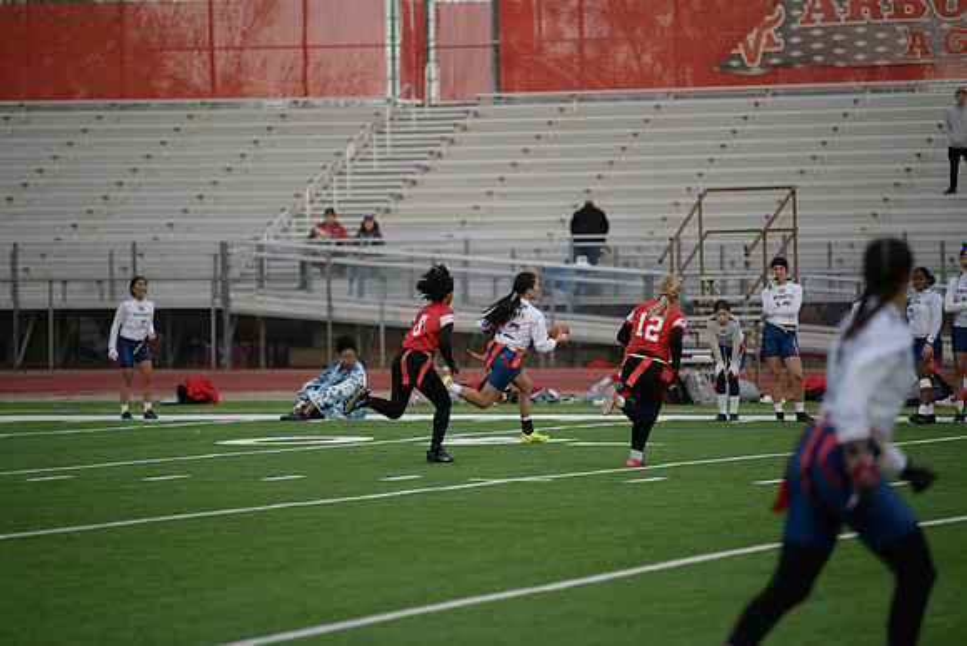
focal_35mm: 200
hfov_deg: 10.3
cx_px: 484
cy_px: 323
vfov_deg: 6.9
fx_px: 5373
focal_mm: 200
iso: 1250
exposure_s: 1/3200
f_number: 2.8
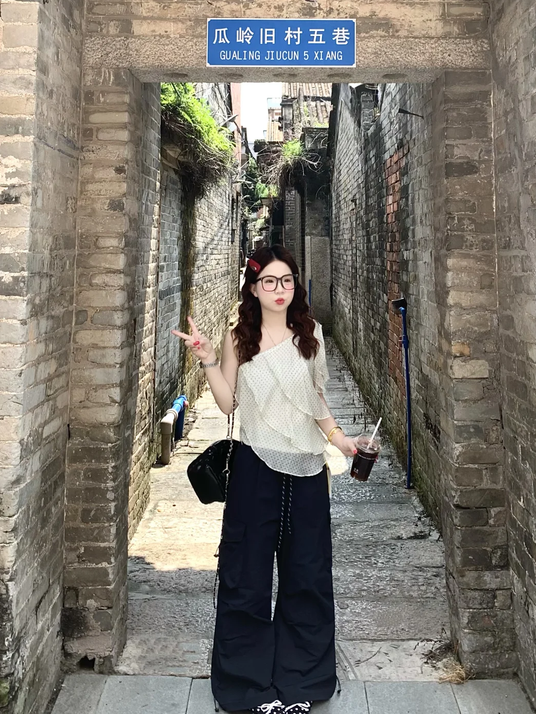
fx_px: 558
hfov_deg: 51.3
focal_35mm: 27
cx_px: 277
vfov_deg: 65.3
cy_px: 360
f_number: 1.8
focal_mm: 4.25
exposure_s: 1/490
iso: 25
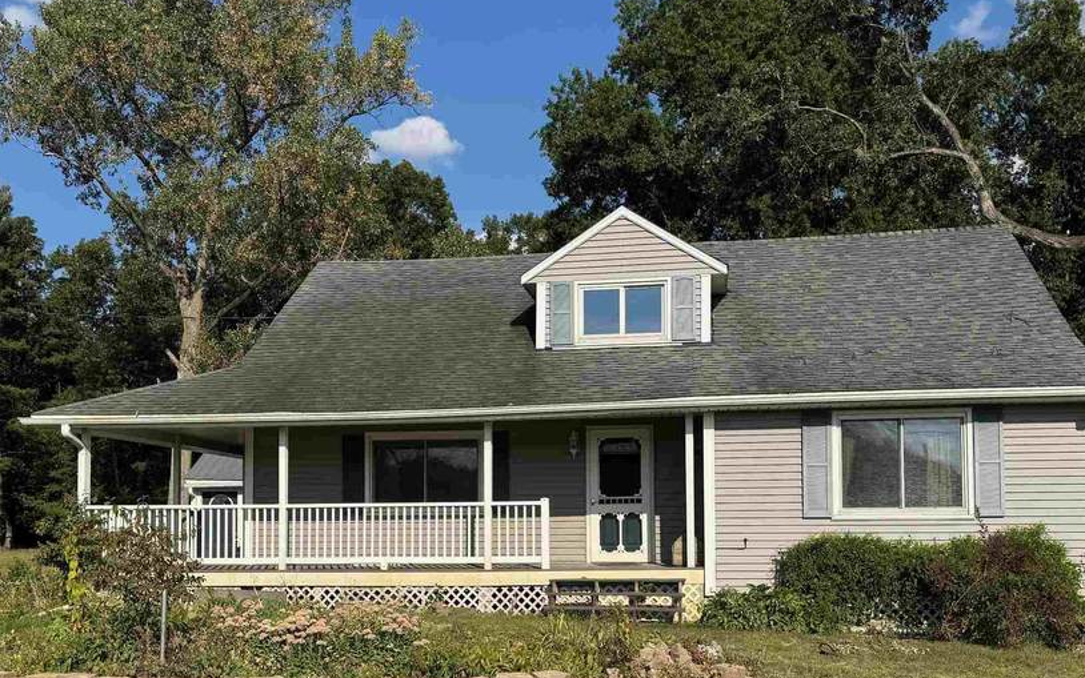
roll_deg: +0.5
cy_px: 494
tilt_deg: +1.8
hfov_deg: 49.2
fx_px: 1183
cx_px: 491
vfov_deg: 31.5
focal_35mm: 40
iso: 80
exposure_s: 1/5348
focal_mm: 6.76
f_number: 1.78
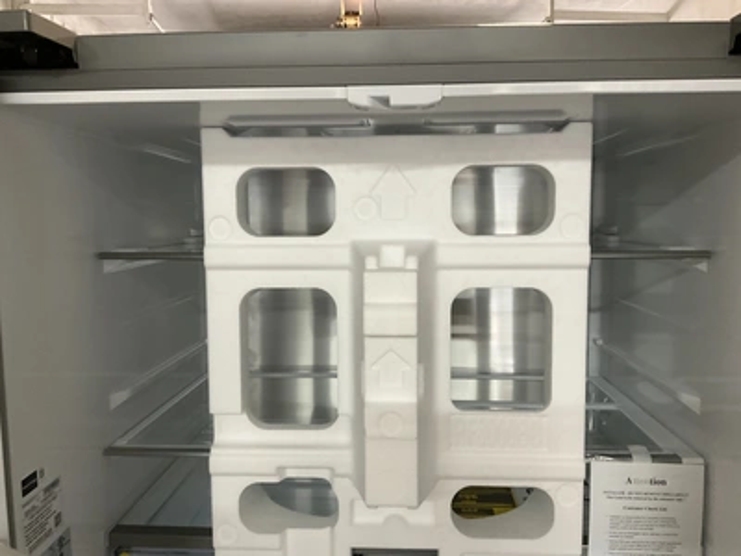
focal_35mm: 29
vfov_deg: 48.2
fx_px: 621
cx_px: 370
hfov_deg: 61.7
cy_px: 278
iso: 200
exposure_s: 1/60
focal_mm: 3
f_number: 1.8
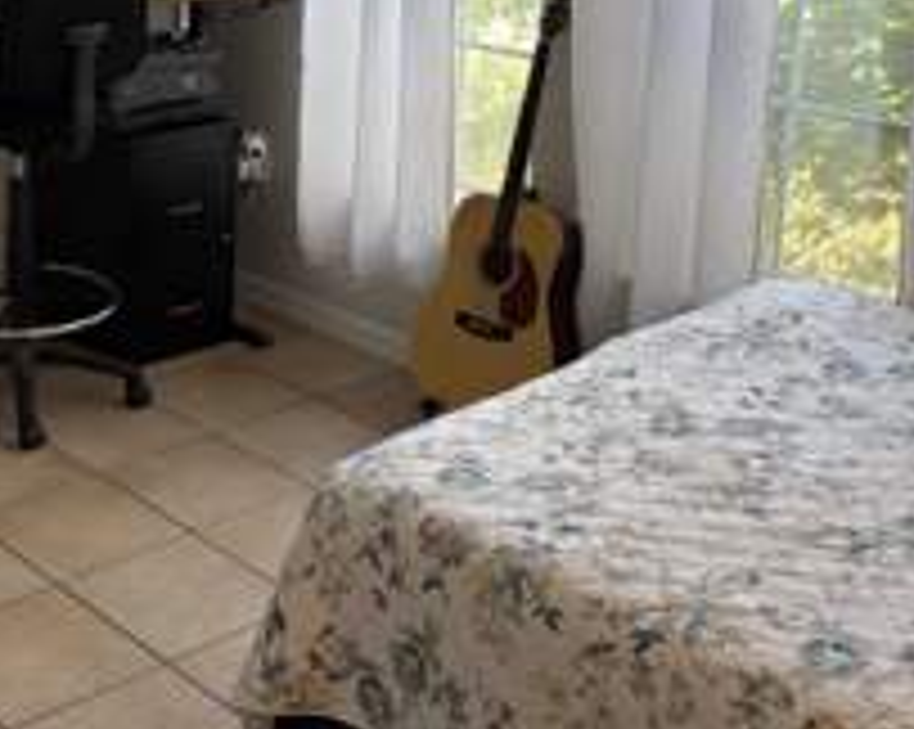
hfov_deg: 30.4
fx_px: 1621
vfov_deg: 24.8
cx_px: 131
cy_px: 106
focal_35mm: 60
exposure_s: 1/120
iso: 80
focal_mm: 5.96
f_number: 1.6
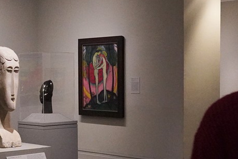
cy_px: 107
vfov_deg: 15.7
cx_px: 75
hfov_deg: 23.2
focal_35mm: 87
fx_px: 575
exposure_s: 1/100
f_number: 6.3
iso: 8000
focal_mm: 20
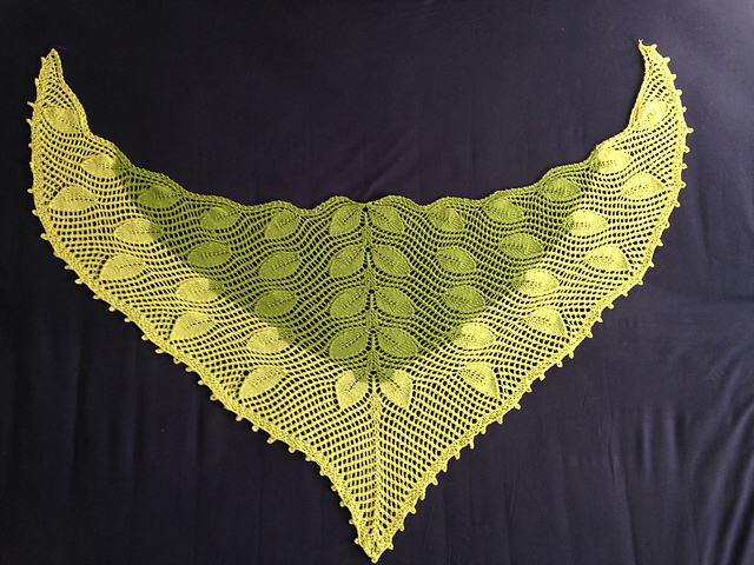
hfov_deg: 55.4
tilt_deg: -77.6
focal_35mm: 33
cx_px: 377
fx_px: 719
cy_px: 282
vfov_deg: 42.9
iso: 64
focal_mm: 4.12
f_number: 2.4
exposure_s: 1/20
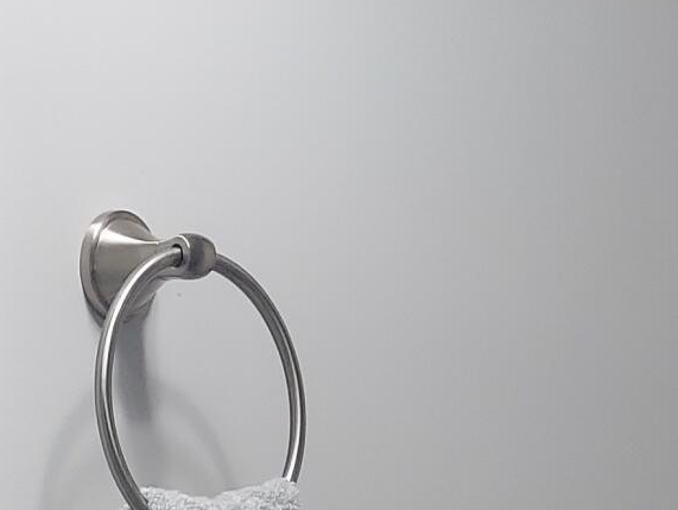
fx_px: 2469
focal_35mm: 126
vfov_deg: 10.0
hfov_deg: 15.4
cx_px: 9
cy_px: 1305
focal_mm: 5.23
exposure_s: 1/60
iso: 100
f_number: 1.8
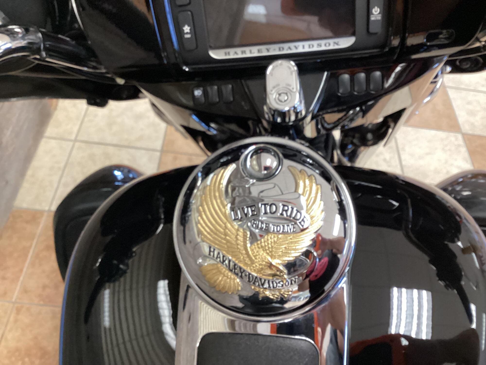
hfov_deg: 58.4
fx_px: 435
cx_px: 243
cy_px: 182
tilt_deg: -52.9
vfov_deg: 45.4
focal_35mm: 31
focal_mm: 3.3
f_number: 2.4
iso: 320
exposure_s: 1/40
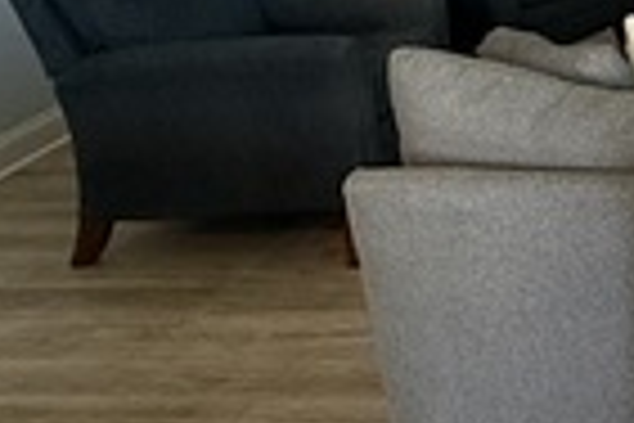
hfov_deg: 23.4
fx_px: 1215
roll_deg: +0.5
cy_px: -81
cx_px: 951
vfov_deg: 18.7
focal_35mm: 69
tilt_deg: -11.4
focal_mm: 2.22
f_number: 2.2
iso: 500
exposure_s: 1/60
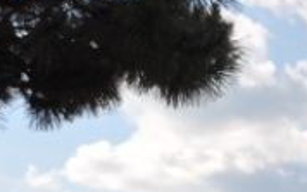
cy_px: 330
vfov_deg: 7.3
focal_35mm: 176
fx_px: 1472
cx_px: 655
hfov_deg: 10.7
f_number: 9
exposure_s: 1/320
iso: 250
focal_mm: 20
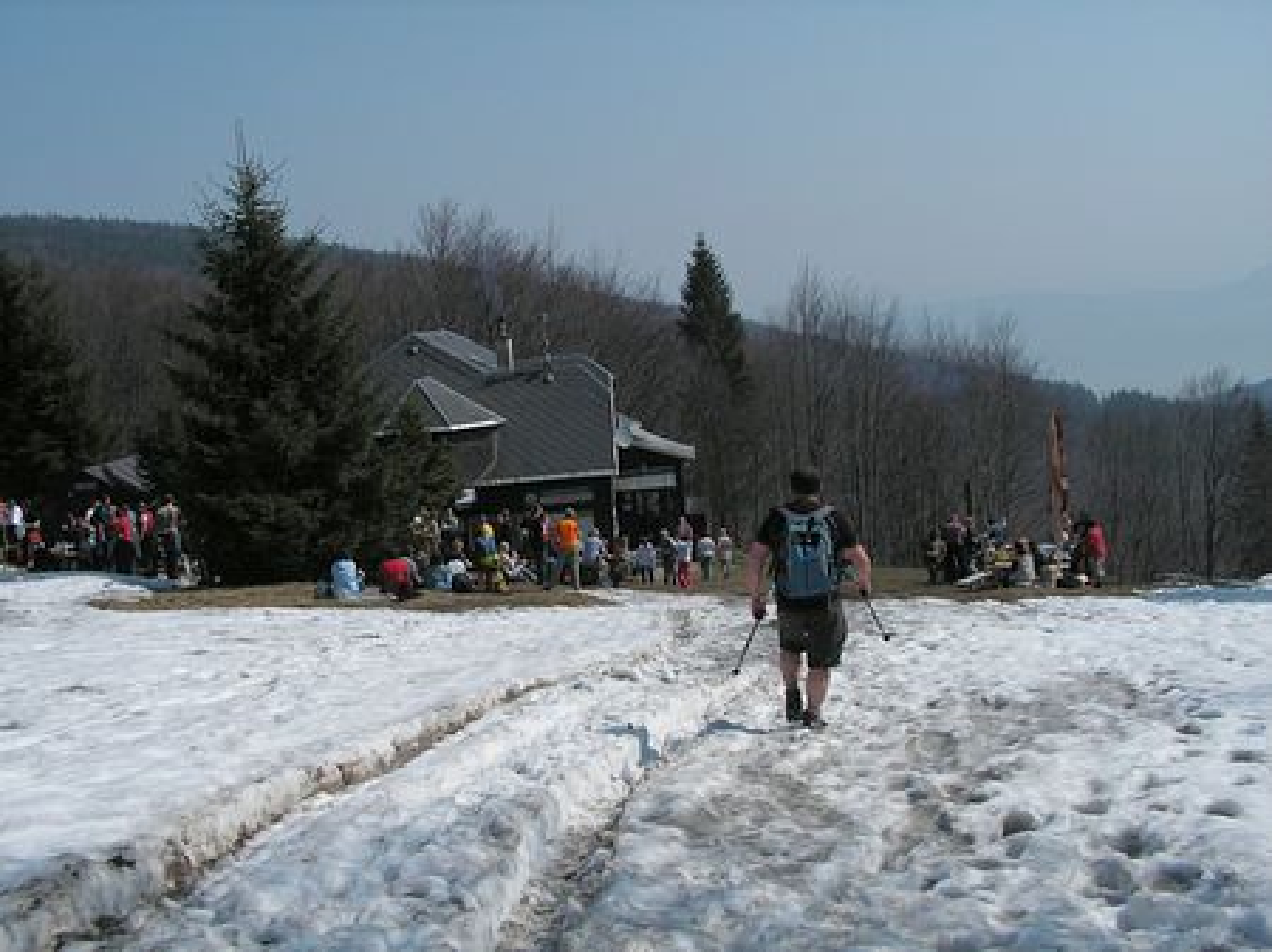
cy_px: 476
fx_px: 1616
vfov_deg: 32.8
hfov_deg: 43.0
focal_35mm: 44
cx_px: 636
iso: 50
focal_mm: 7.4
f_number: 3.2
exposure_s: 1/1600
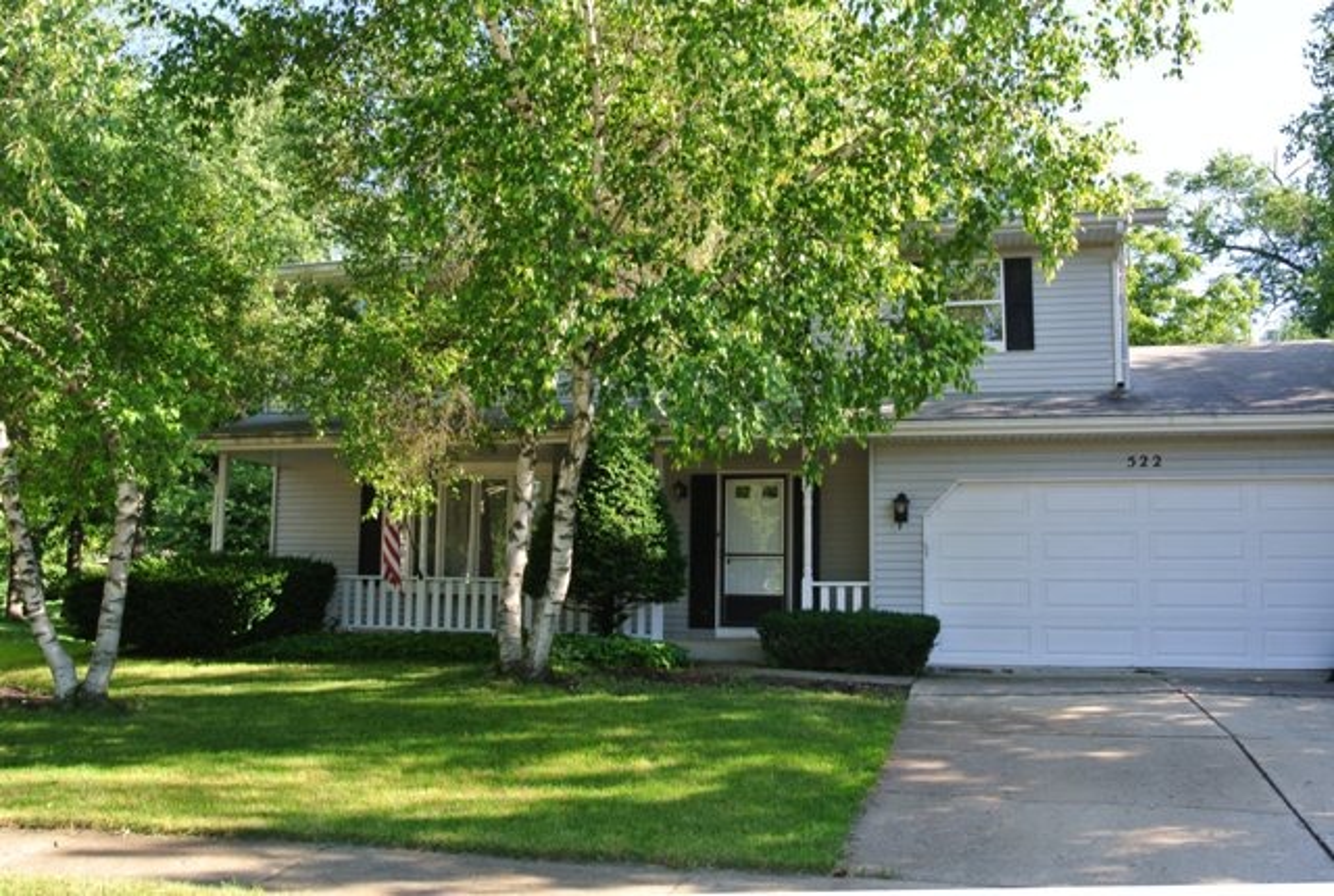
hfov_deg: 63.5
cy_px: 448
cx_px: 667
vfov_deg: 45.2
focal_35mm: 29
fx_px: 1077
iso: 100
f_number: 6.3
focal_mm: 11
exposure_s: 1/60
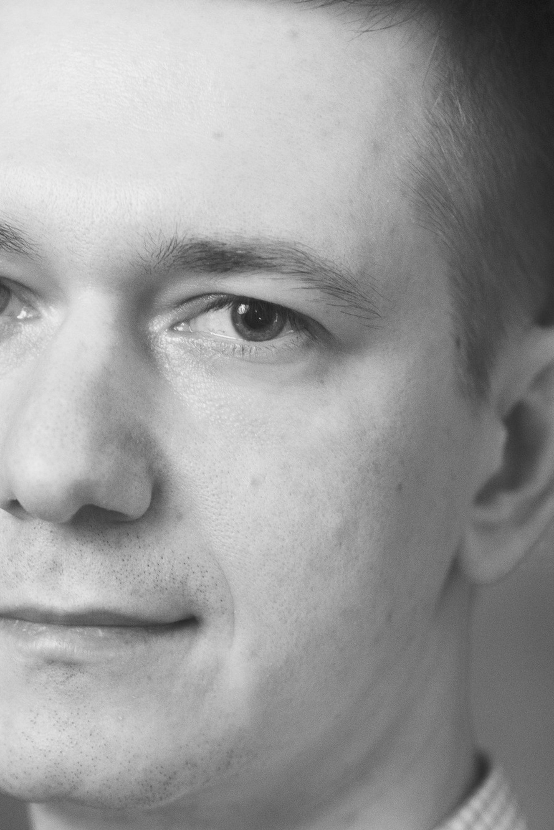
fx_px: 3323
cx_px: 133
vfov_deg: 14.1
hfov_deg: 9.5
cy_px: 748
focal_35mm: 144
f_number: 2.2
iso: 1000
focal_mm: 50
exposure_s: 1/60
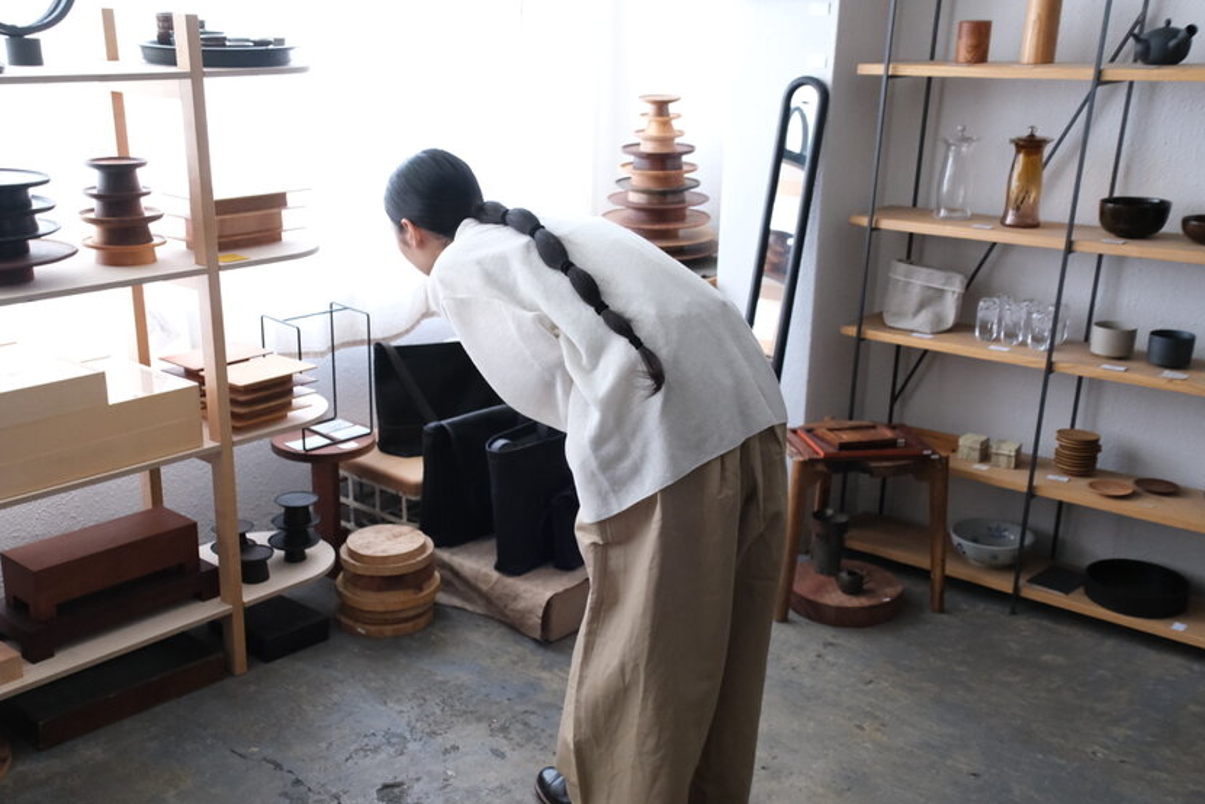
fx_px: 1239
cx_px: 546
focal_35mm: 37
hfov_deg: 51.8
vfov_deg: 35.9
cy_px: 462
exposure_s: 1/400
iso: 4000
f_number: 3.5
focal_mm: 21.5
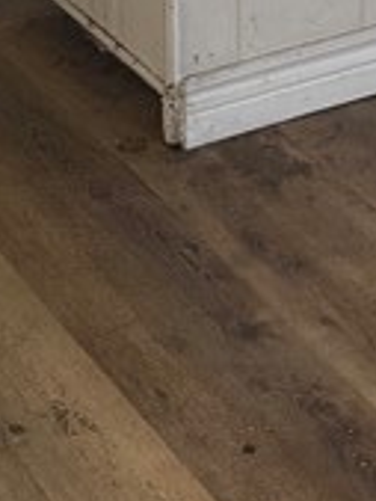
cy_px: -551
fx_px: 2097
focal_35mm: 145
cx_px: 471
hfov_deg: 10.1
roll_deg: -1.5
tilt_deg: -8.6
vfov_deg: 11.9
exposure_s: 1/94
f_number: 1.78
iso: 200
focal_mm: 6.76
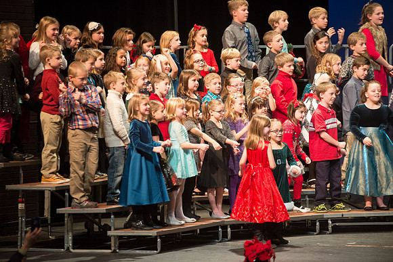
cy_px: 131
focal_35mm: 200
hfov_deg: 10.3
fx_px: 2184
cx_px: 196
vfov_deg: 6.9
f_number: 2.8
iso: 2500
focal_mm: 200
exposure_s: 1/125
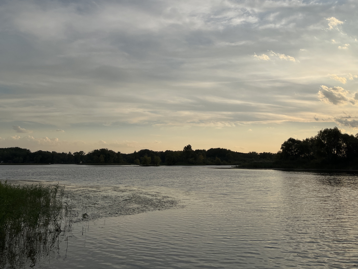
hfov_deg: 49.9
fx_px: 383
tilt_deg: +10.8
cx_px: 213
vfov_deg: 38.0
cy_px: 80
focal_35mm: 37
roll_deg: +0.0
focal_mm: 5.1
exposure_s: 1/3876
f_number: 1.6
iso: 50
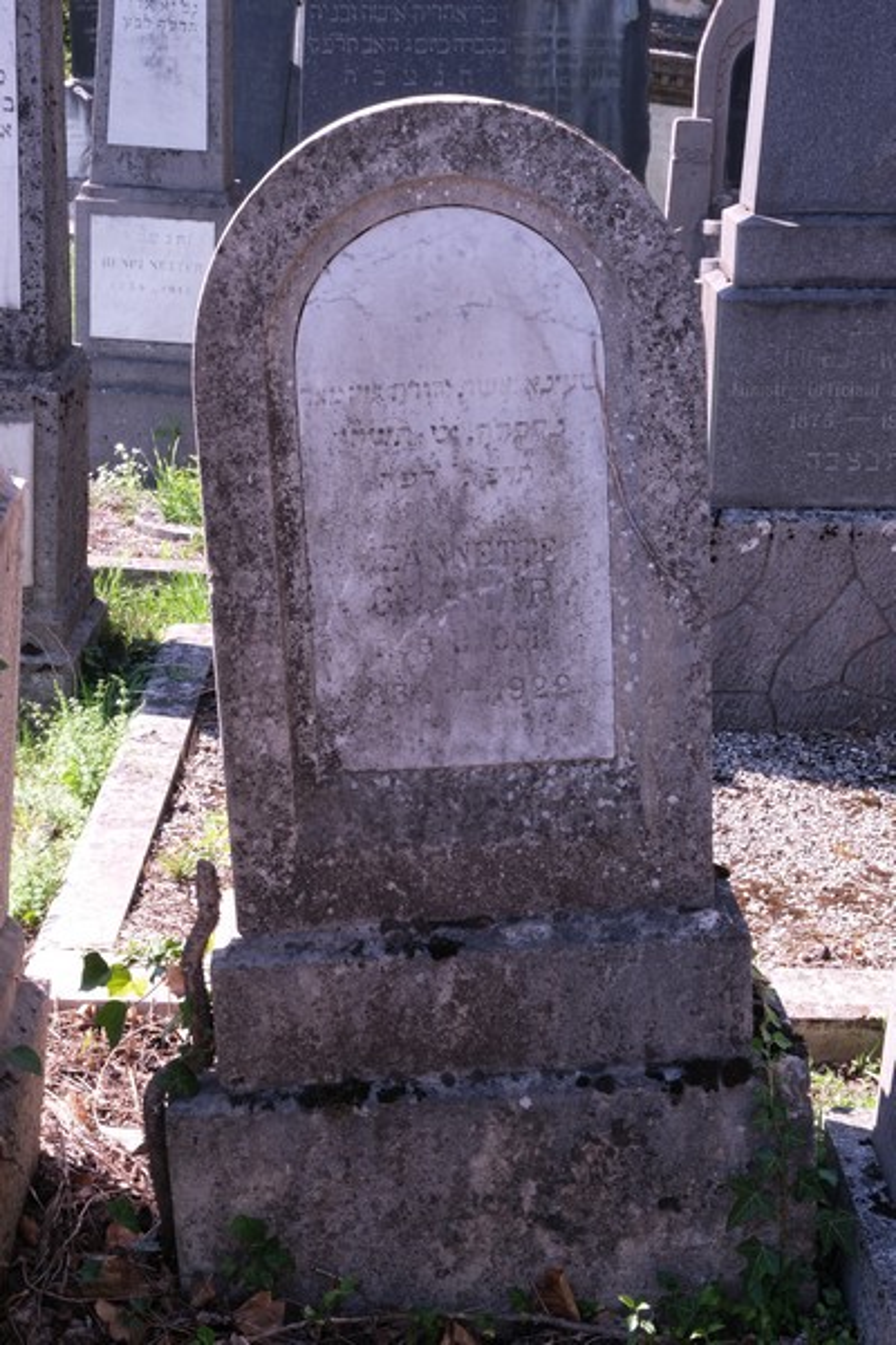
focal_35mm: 56
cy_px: 672
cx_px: 448
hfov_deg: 24.2
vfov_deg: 35.6
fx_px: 2091
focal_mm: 37.4
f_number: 14
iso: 400
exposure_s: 1/56
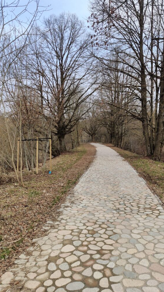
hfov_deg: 38.7
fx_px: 232
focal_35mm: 30
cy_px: 146
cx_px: 104
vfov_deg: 64.3
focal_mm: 4.75
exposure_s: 1/945
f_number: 1.65
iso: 125
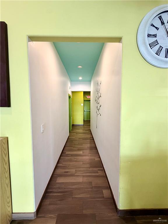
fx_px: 91
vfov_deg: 102.1
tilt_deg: -3.9
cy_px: 112
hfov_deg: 85.7
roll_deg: -0.4
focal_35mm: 14
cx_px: 84
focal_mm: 2.22
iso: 320
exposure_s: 1/60
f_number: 2.2
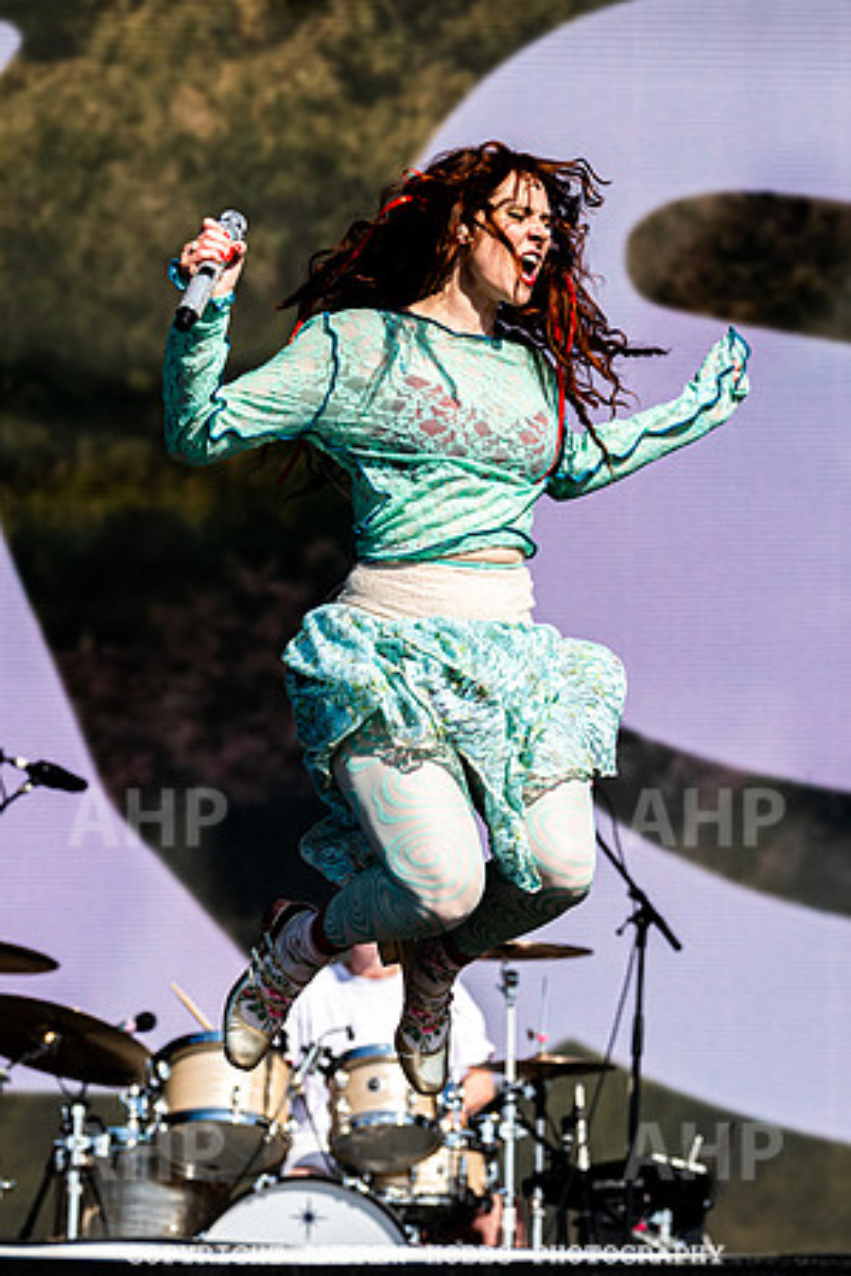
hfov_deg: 6.9
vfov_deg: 10.3
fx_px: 7098
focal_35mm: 200
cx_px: 505
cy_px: 641
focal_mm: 130
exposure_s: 1/5000
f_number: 4
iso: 200
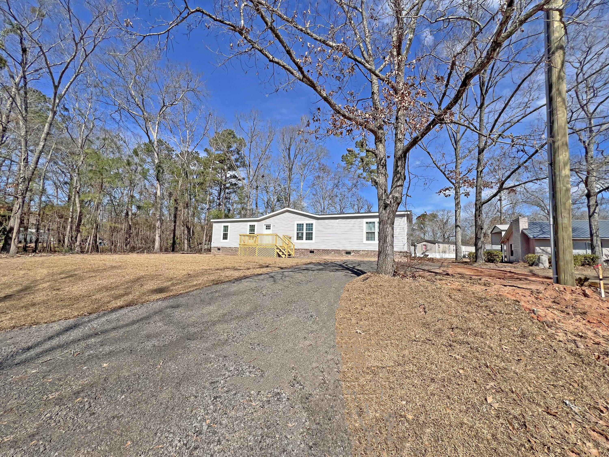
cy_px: 228
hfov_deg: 106.2
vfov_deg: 89.9
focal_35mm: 13
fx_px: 229
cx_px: 304
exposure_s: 1/2096
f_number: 1.8
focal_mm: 1.57
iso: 32
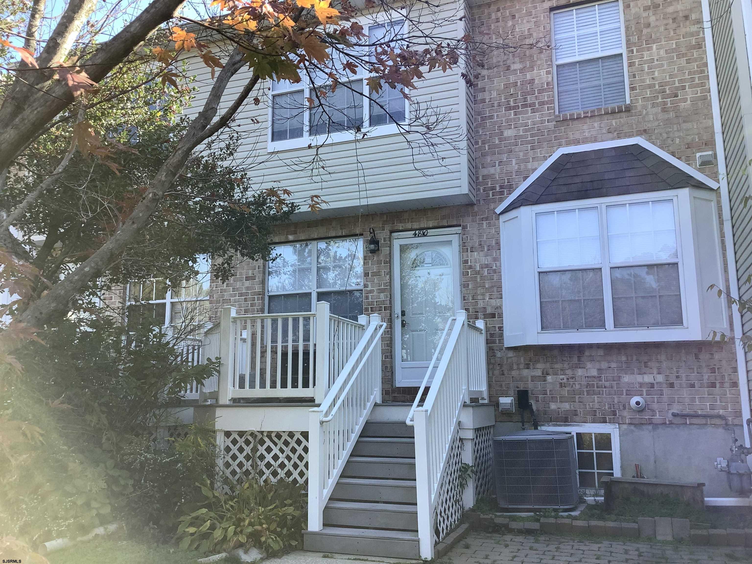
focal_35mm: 31
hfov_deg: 58.4
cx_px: 376
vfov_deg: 45.4
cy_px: 282
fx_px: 673
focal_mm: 3.3
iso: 25
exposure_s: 1/268
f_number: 2.4
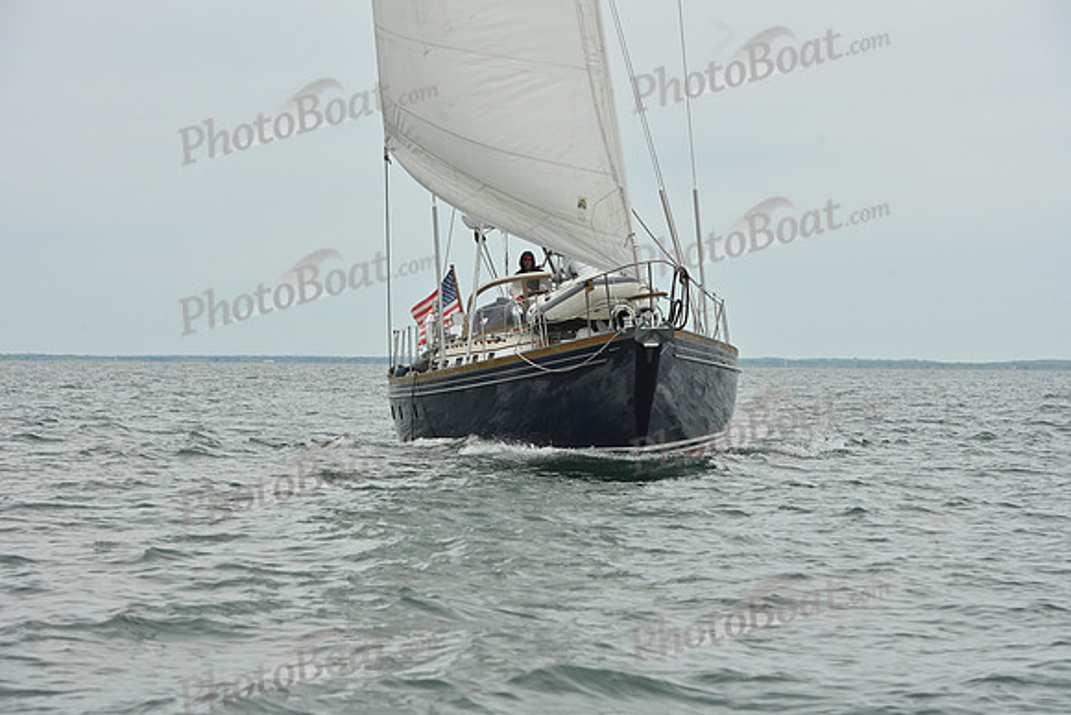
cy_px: 358
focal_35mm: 130
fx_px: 3868
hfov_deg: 15.8
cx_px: 536
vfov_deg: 10.6
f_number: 10
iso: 320
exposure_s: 1/1250
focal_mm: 130
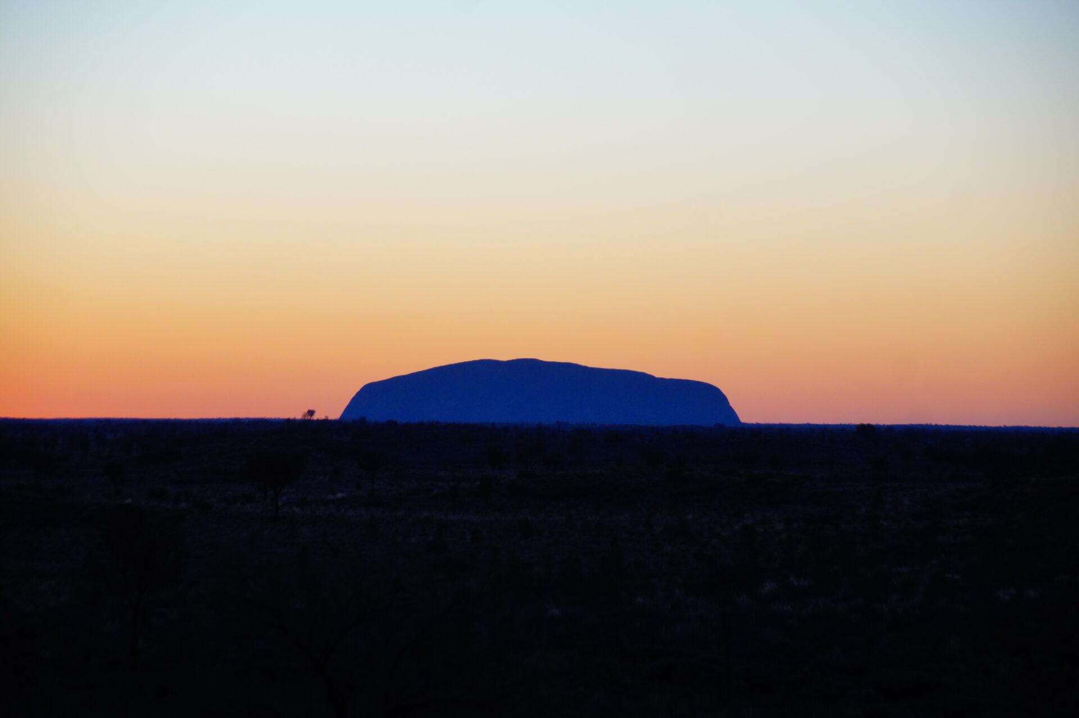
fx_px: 6066
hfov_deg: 10.2
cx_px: 540
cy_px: 359
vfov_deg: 6.8
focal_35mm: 202
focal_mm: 135
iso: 400
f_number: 6.3
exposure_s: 1/250
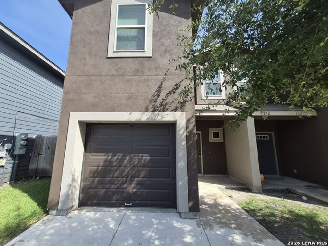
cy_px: 123
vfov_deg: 89.9
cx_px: 164
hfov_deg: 106.2
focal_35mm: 13
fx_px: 123
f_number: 2.2
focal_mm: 1.74
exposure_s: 1/738
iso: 40
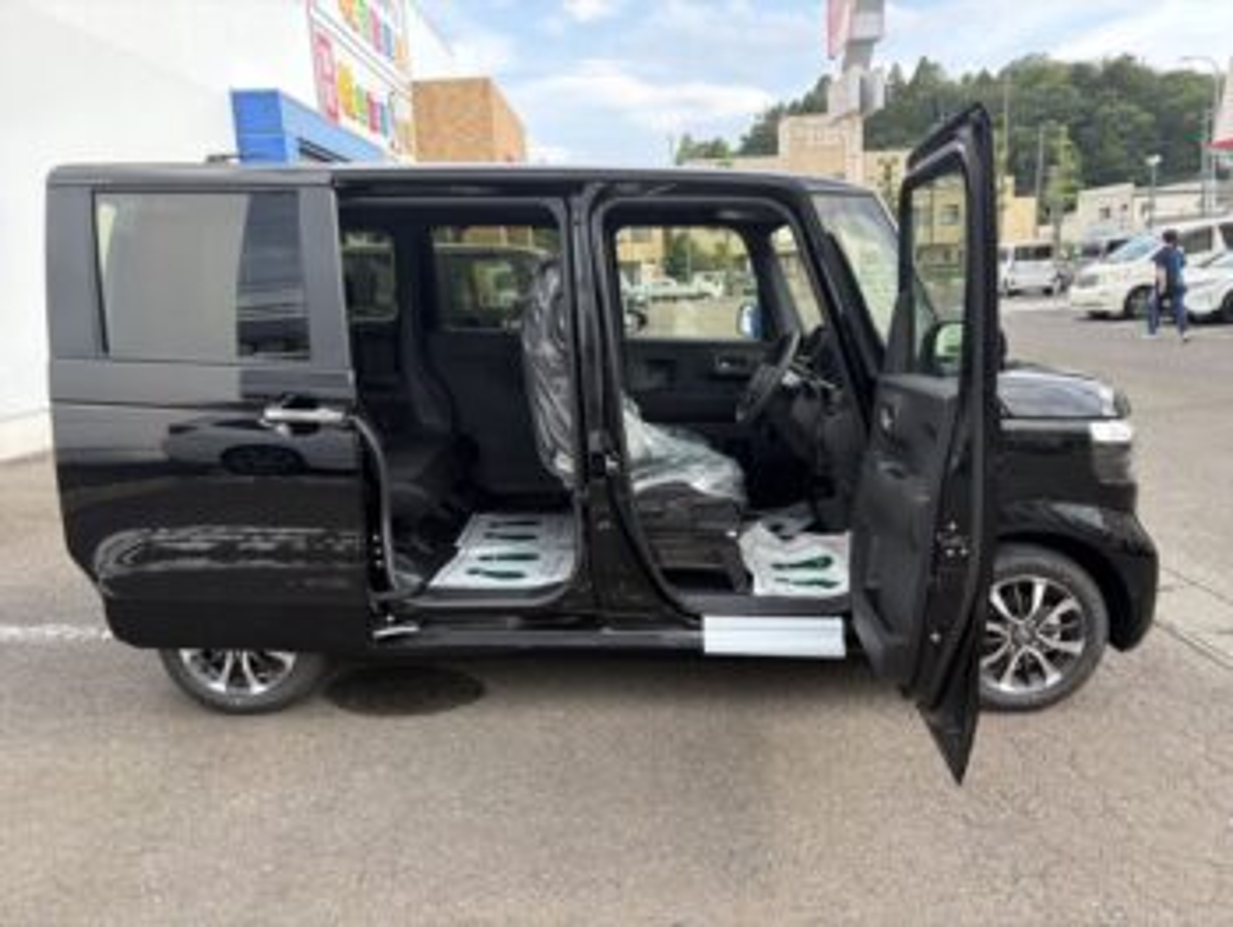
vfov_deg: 53.1
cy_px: 464
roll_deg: +3.9
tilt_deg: -11.4
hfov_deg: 67.3
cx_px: 616
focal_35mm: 26
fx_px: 927
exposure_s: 1/641
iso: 64
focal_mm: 5.96
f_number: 1.6
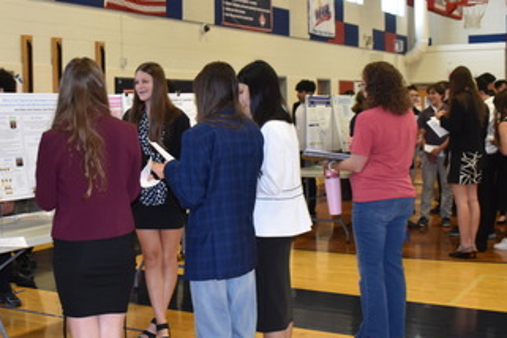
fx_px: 773
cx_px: 125
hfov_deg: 35.5
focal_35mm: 55
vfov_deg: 24.6
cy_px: 138
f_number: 5
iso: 800
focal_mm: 21
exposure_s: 1/100
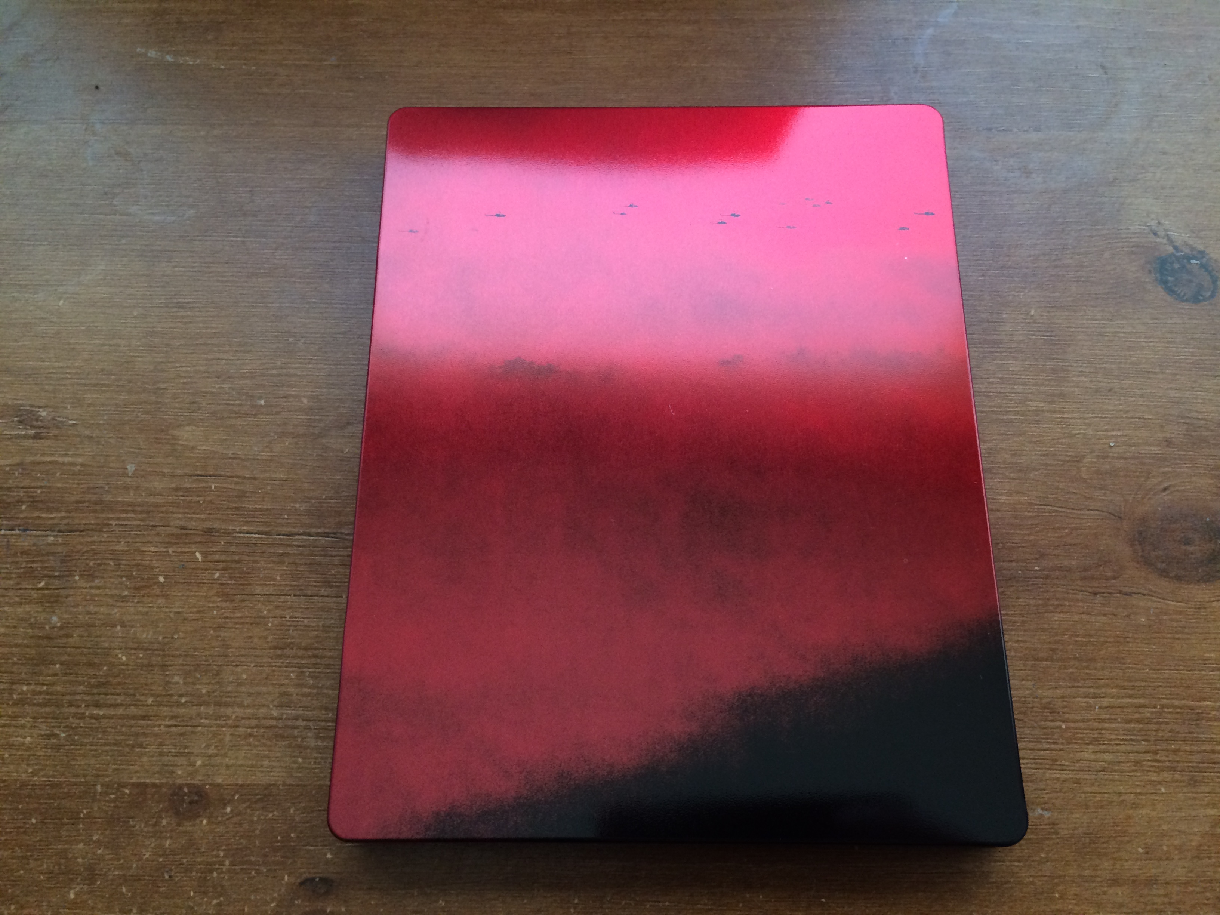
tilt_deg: -71.1
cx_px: 610
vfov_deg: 48.2
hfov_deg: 61.7
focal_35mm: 29
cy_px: 458
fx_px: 1022
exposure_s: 1/30
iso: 64
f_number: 2.2
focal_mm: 4.15
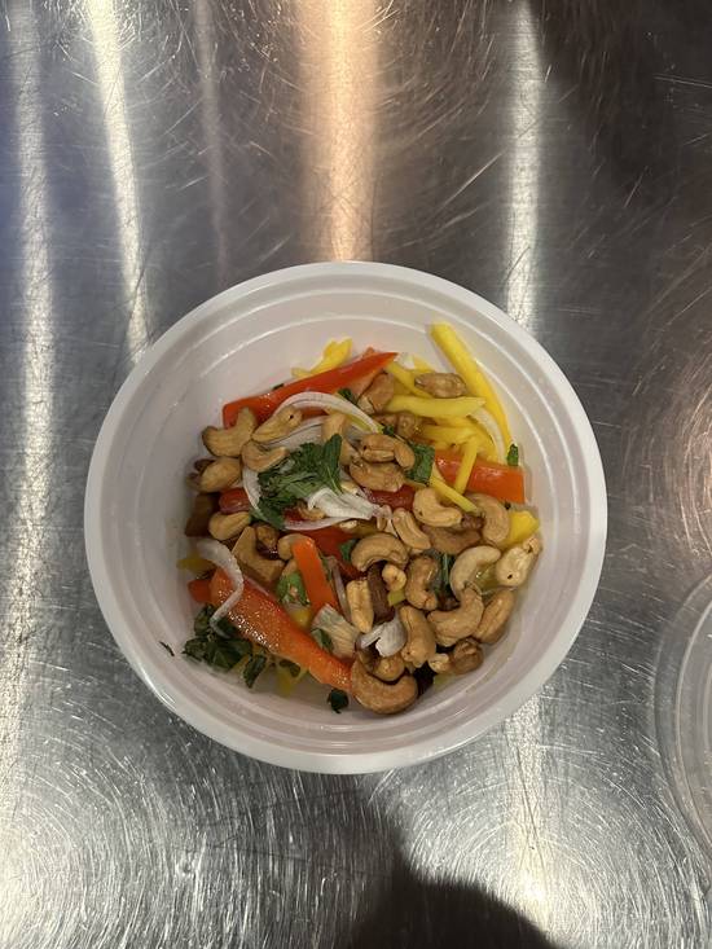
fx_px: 658
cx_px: 356
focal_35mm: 24
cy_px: 474
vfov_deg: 71.6
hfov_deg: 56.8
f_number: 1.78
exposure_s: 1/60
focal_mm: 6.86
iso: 640
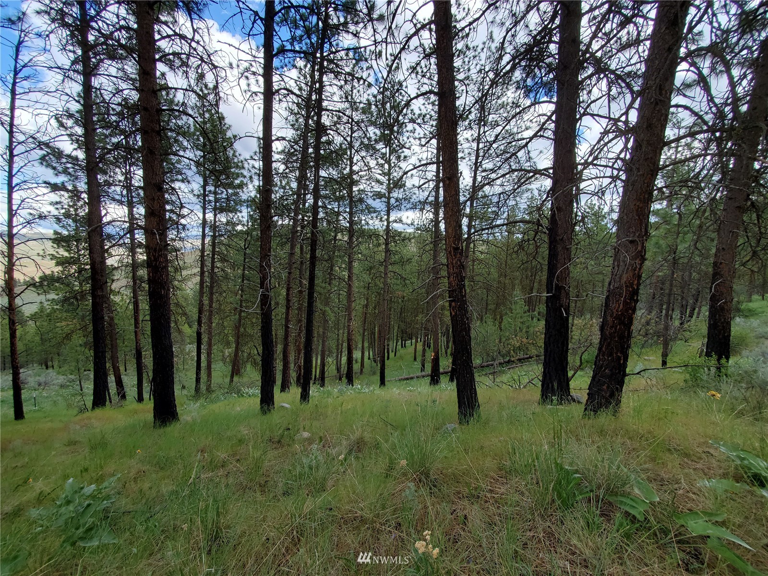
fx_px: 288
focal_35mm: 13
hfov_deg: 106.2
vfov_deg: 89.9
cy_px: 288
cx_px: 384
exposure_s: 1/437
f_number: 2.2
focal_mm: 1.8
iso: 50
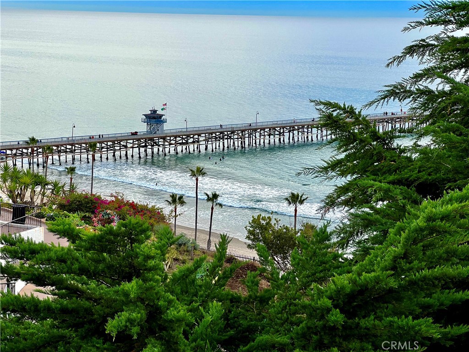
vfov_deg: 19.1
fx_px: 1043
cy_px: 176
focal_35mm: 77
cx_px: 234
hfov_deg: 25.3
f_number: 2.8
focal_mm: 9
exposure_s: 1/187
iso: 32
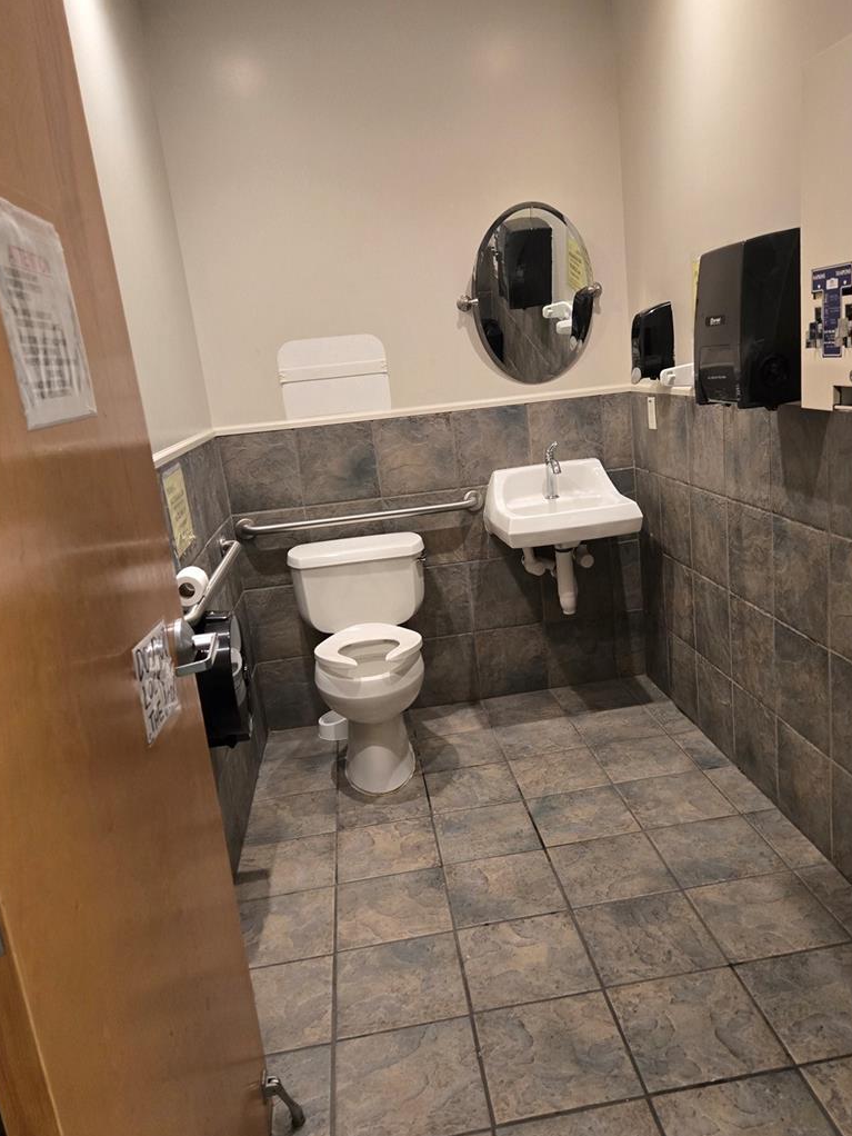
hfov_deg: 51.2
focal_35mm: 27
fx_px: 886
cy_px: 592
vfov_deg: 65.3
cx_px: 491
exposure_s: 1/60
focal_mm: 5.4
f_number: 1.8
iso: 500
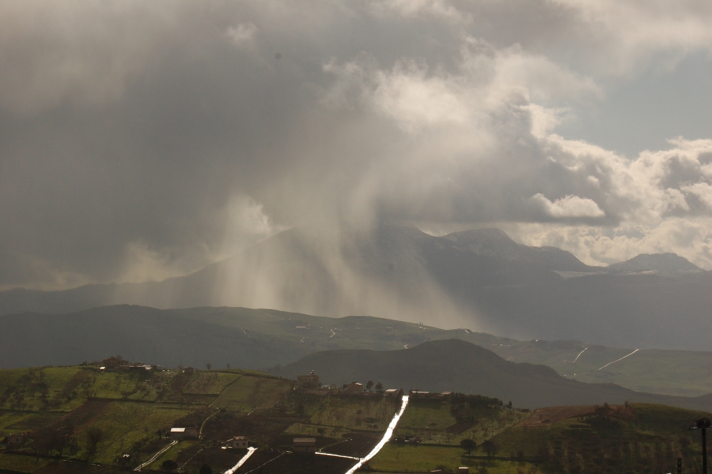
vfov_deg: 11.4
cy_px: 237
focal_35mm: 120
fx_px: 2371
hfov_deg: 17.1
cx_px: 356
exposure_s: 1/2000
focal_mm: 80
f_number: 13
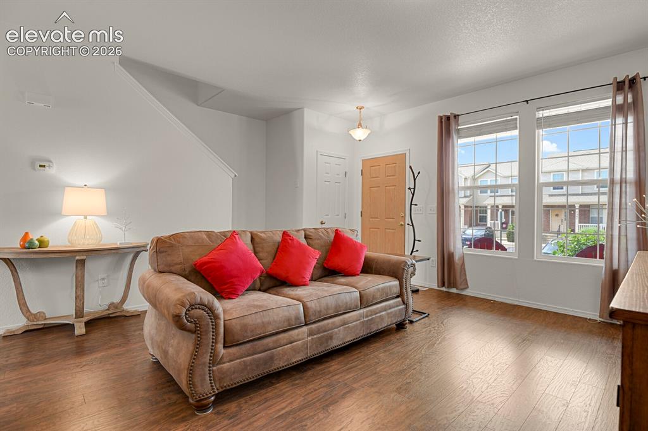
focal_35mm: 17
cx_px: 324
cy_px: 216
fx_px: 306
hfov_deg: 93.3
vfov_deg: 70.4
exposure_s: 1.6
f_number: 6.3
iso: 250
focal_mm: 17
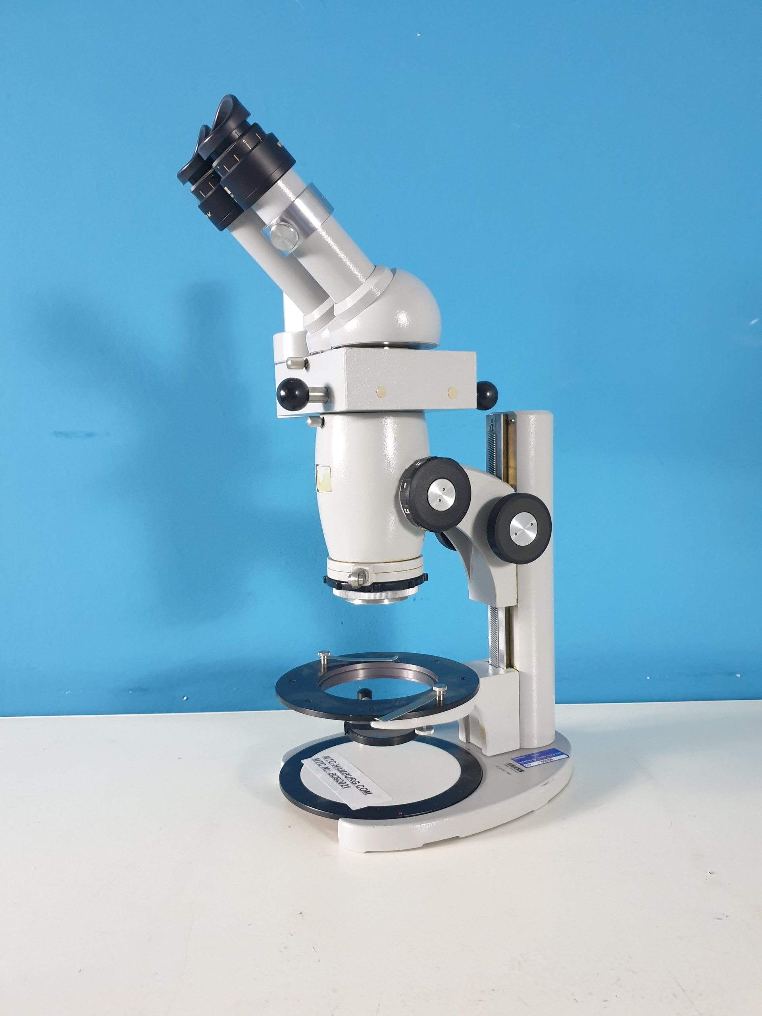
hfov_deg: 53.1
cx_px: 381
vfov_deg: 67.3
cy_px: 508
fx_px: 763
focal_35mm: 26
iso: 320
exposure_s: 1/50
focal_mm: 4.3
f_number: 1.5
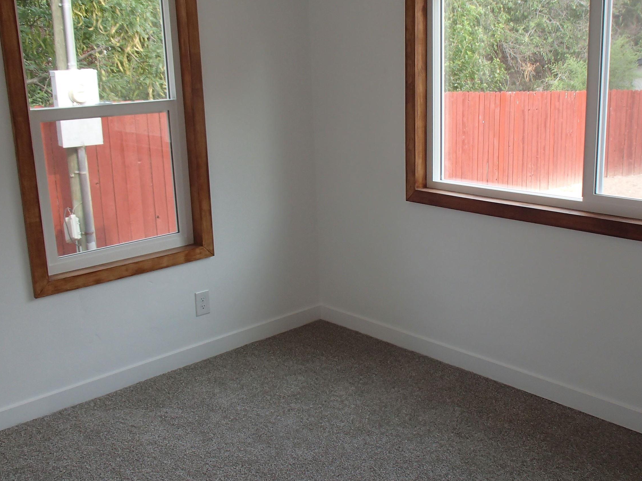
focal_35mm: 38
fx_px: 705
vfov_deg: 37.7
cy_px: 224
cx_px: 369
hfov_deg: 48.8
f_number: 3.9
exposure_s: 1/80
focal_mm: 5
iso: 100
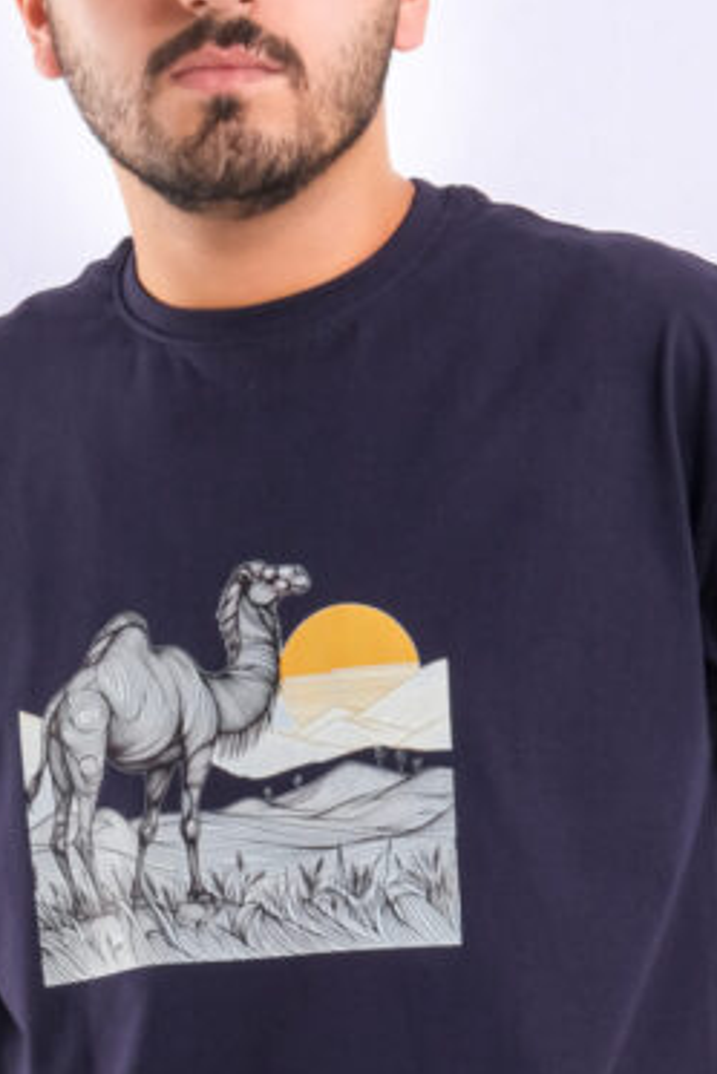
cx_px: 308
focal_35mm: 222
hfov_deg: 6.2
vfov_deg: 9.2
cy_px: 988
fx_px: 6626
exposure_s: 1/125
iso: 200
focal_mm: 46.3
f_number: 14
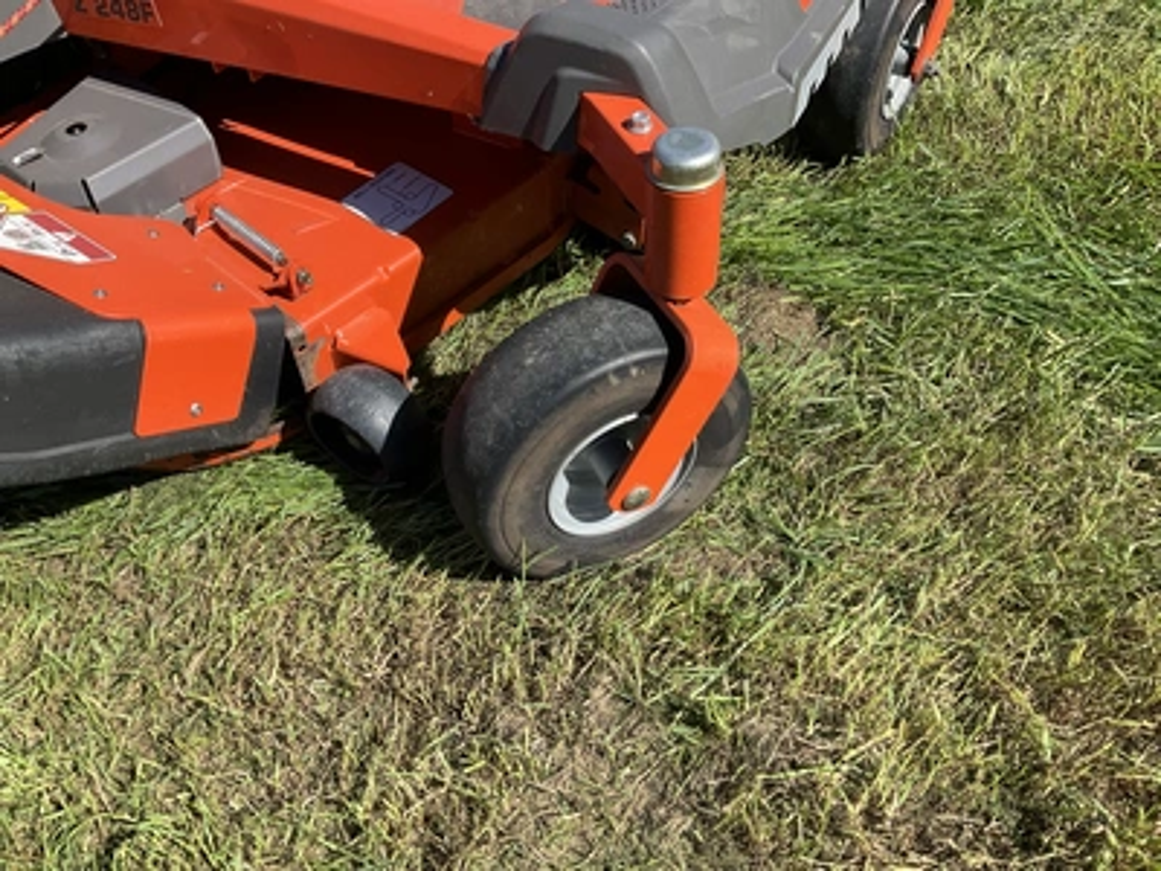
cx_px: 580
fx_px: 973
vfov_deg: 48.2
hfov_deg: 61.7
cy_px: 436
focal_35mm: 29
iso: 25
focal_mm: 3
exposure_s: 1/869
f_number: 1.8
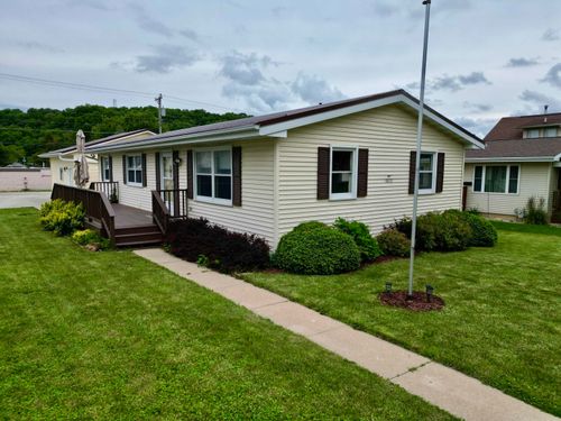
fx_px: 389
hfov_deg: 71.6
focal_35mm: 24
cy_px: 210
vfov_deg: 56.8
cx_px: 280
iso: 110
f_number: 1.7
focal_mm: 6.72
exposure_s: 1/1250
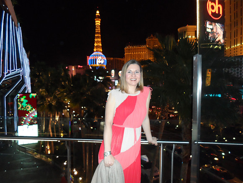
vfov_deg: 54.9
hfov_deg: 69.4
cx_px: 122
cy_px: 92
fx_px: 175
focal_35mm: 25
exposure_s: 1/30
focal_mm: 4.5
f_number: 2.5
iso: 320
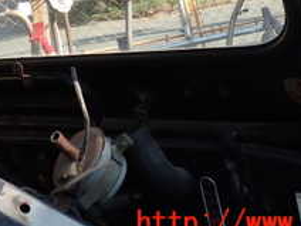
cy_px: -78
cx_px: 31
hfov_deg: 22.5
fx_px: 739
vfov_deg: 16.3
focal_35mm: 85
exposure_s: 1/250
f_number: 3.2
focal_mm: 5.4
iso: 100
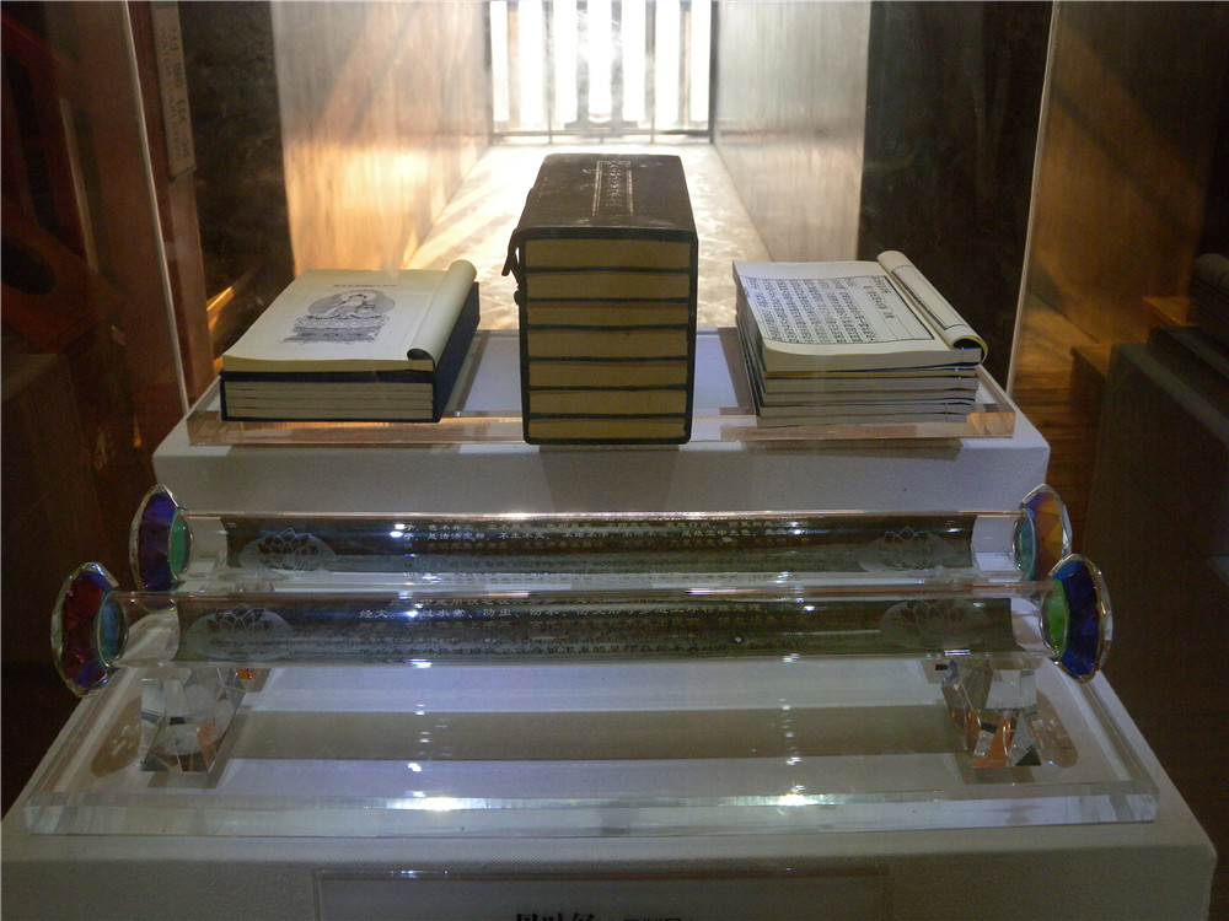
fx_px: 1101
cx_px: 614
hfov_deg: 58.4
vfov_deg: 45.4
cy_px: 460
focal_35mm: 31
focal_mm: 6.7
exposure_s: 1/71.6
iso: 348
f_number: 2.8
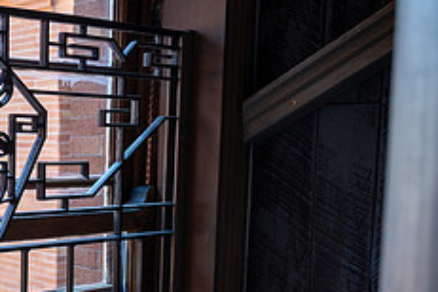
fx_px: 779
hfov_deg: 28.2
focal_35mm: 64
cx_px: -59
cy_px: 205
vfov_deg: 21.1
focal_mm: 25.5
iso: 1000
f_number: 4
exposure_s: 1/160
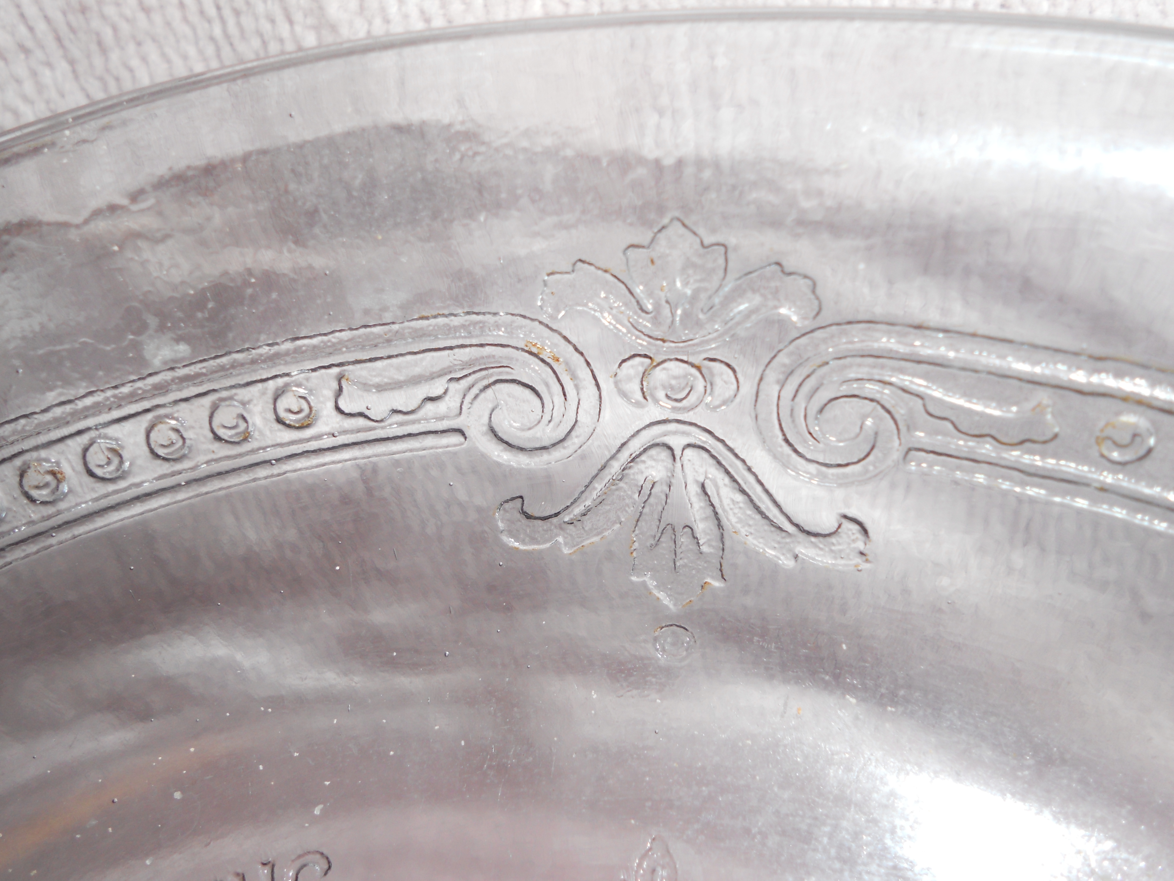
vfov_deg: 44.2
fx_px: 1085
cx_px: 587
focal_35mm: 32
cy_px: 440
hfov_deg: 56.8
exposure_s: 1/25
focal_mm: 5.8
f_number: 8.8
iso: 80
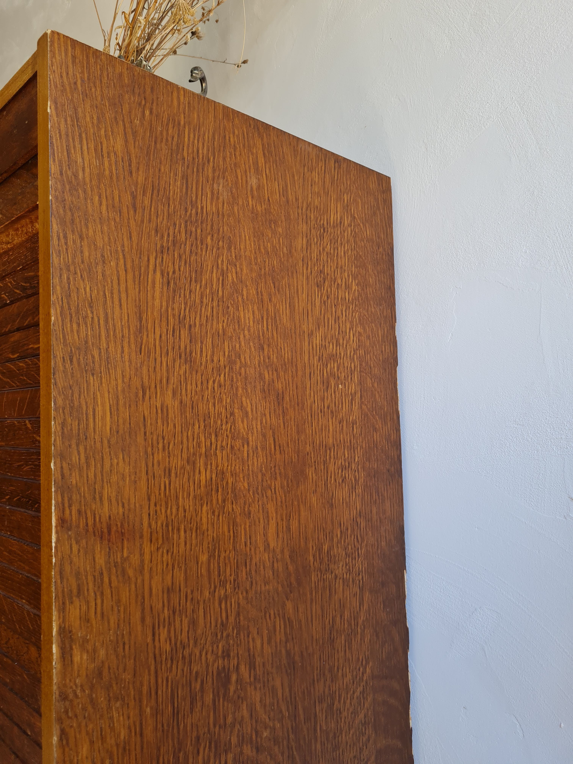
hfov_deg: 53.1
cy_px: 382
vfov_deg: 67.3
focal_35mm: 26
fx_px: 574
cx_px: 286
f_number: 1.8
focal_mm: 5.4
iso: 50
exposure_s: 1/138
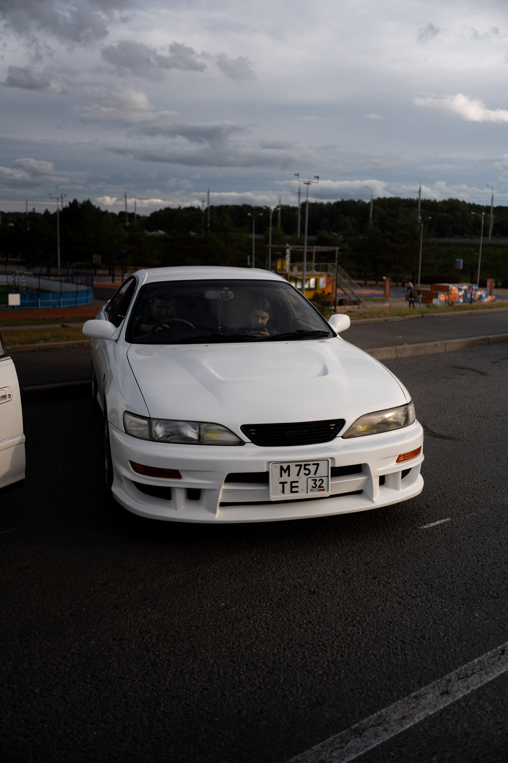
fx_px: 741
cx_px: 254
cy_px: 382
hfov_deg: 37.9
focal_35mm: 35
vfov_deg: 54.4
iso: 100
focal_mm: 35
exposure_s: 1/2500
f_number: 2.2
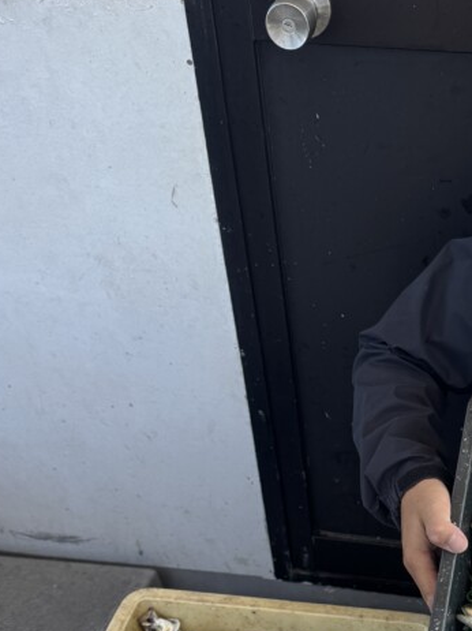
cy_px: 501
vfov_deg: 35.7
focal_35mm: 52
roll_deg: -1.4
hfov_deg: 26.8
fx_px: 946
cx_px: 450
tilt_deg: -43.3
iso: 80
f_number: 1.78
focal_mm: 6.76
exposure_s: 1/747
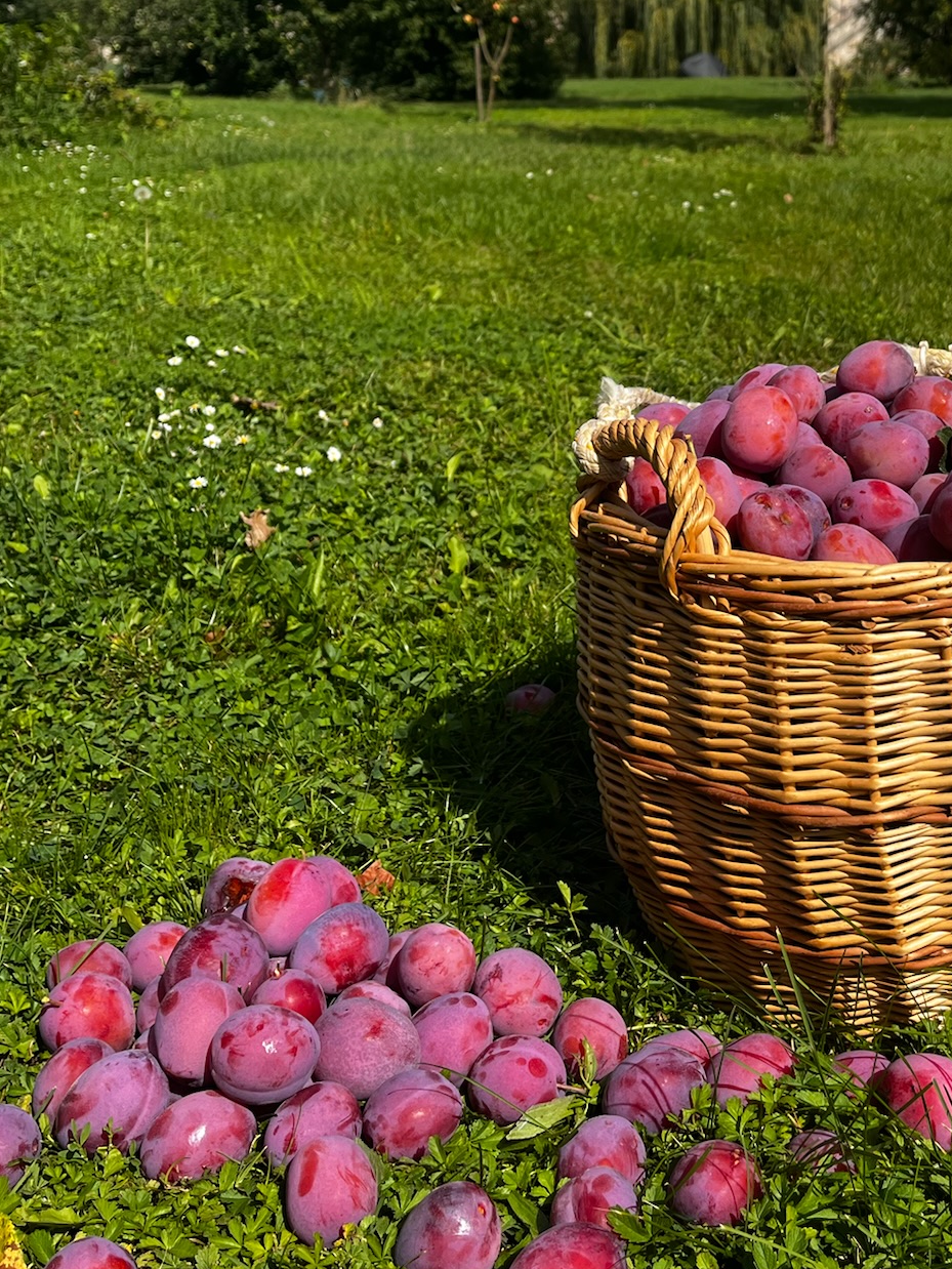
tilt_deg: -11.1
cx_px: 680
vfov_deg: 42.9
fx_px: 1576
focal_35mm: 43
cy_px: 376
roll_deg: -0.6
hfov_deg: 33.1
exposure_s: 1/3135
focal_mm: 5.1
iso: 50
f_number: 1.6
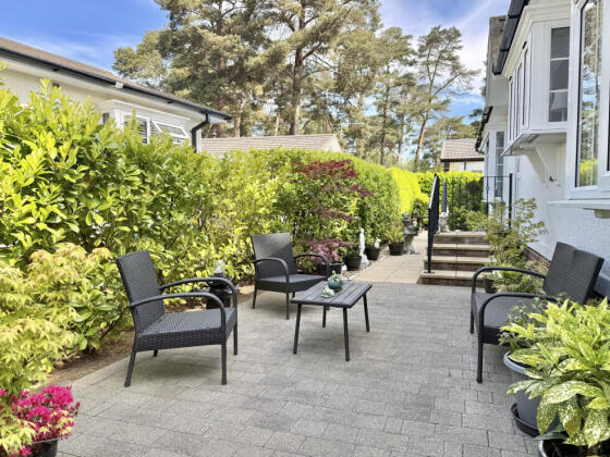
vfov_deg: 54.9
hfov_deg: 69.4
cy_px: 229
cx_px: 309
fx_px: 441
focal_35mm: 25
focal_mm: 6.76
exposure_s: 1/708
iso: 80
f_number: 1.78
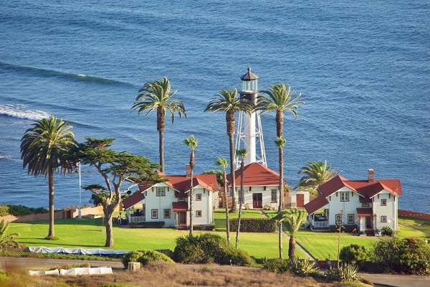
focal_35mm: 315
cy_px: 144
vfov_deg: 4.4
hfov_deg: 6.5
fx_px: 3762
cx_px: 215
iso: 125
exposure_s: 1/400
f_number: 5
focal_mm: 210
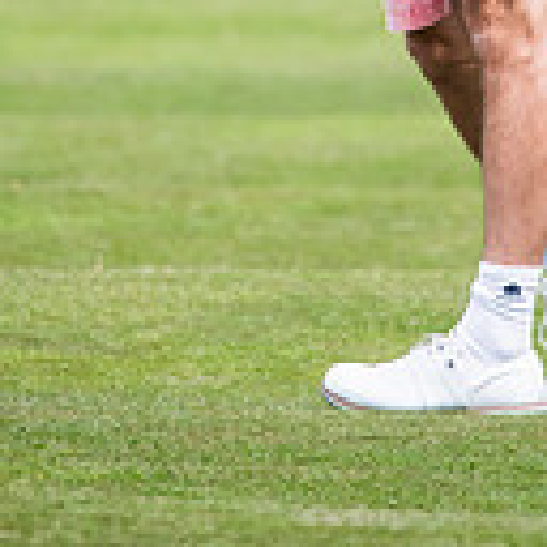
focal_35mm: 1342
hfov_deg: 1.3
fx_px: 23992
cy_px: -406
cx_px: 265
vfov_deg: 1.3
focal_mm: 300
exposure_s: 1/2000
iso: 500
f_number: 4.5
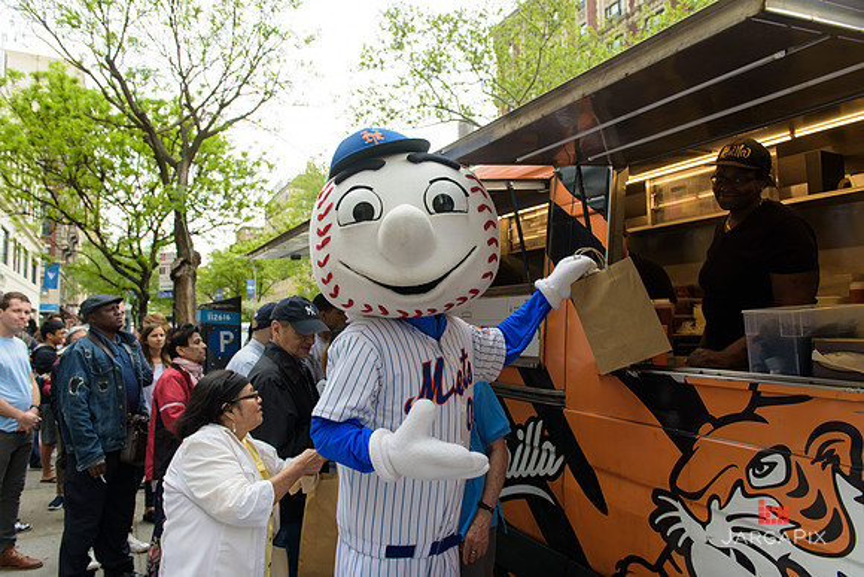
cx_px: 432
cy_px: 288
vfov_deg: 53.2
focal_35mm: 24
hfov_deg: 73.7
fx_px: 576
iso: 200
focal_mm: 24
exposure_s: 1/250
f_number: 4
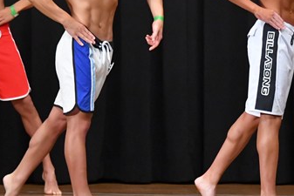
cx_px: 157
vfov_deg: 3.0
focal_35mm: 464
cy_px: 47
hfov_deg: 4.4
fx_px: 3791
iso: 8000
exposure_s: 1/400
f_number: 5.6
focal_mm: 135
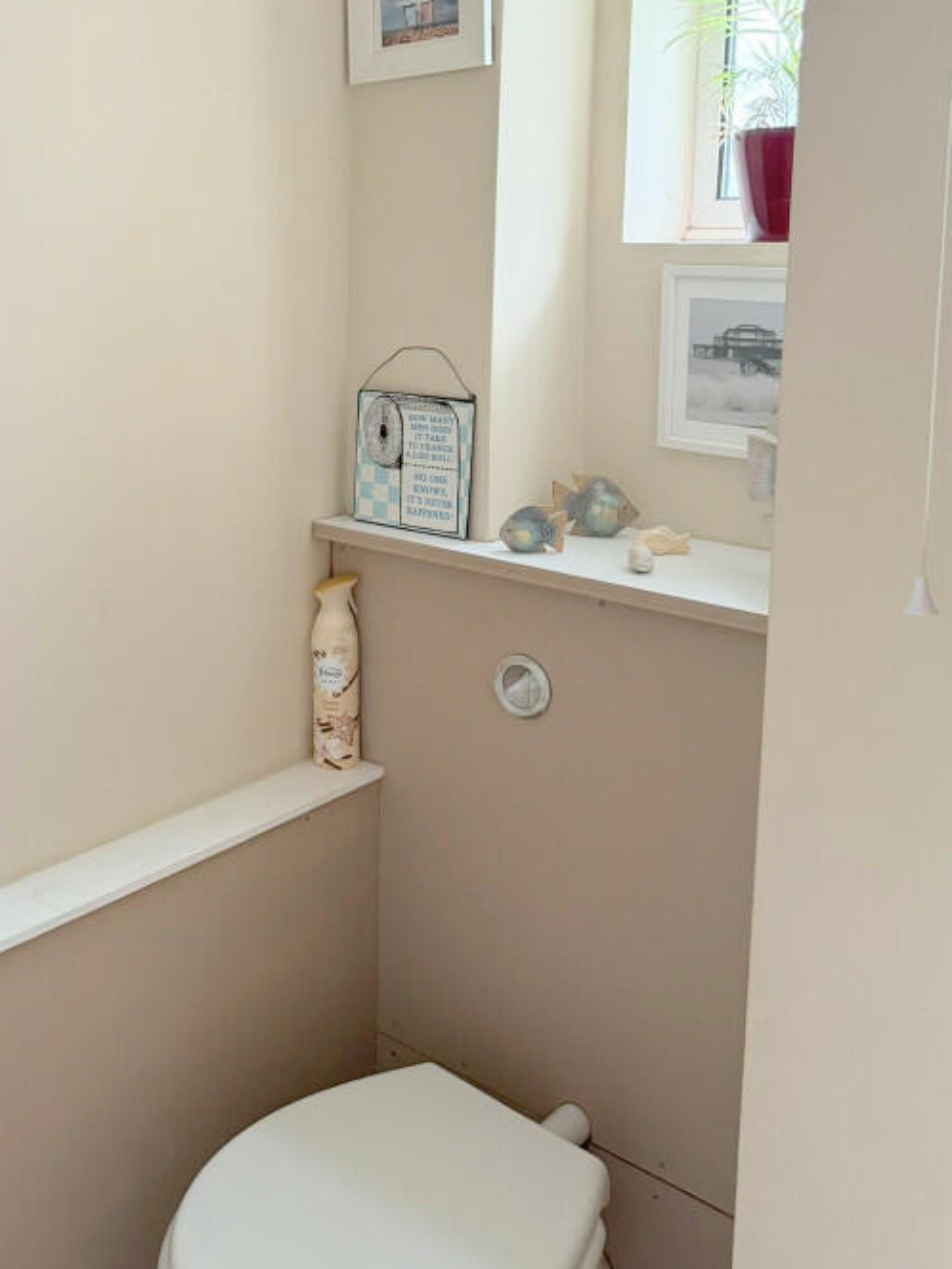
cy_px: 375
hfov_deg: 37.8
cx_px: 250
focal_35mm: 37
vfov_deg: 48.8
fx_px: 1357
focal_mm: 6.76
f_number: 1.78
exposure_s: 1/60
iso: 400
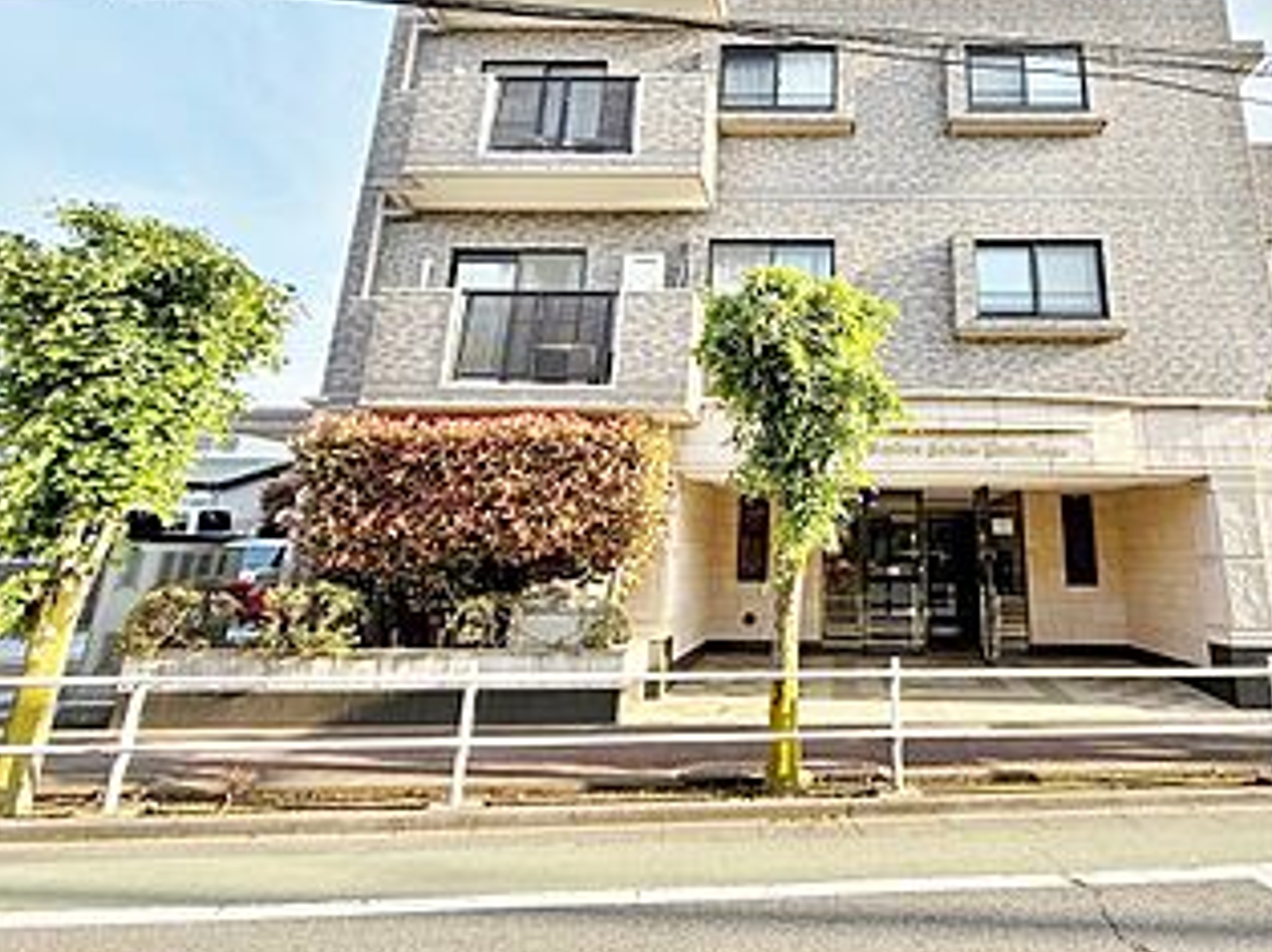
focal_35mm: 20
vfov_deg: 65.1
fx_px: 734
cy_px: 365
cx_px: 834
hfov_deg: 79.4
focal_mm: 2.22
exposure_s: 1/331
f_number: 2.2
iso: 50
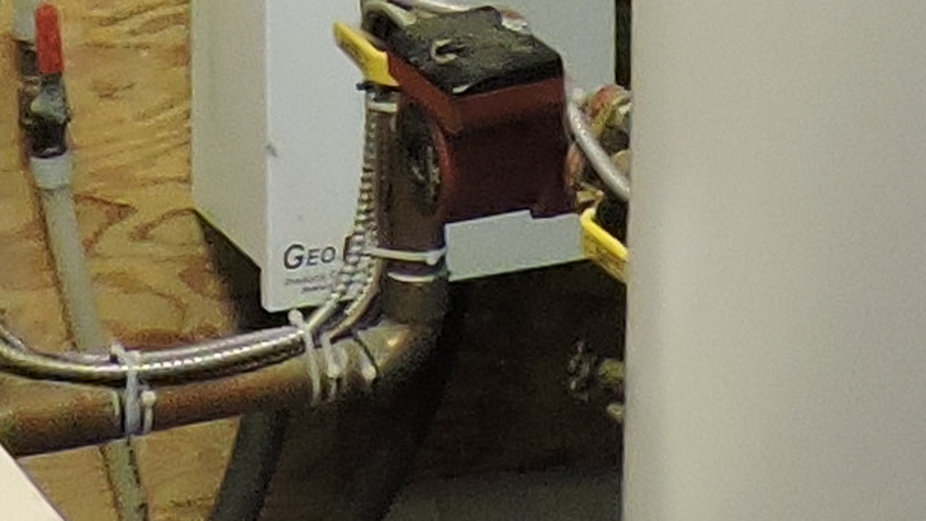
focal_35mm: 196
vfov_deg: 5.7
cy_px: -1161
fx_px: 4813
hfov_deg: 10.9
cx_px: 129
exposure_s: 1/25
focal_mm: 4.3
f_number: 3
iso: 400
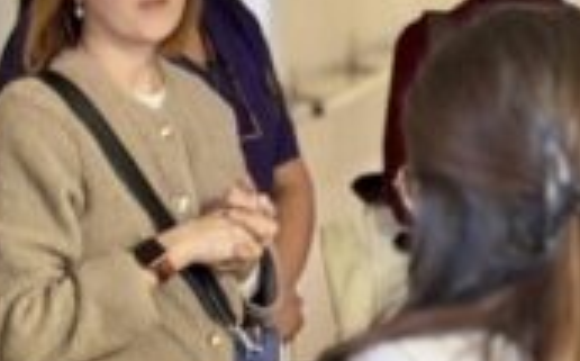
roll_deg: -0.5
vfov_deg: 6.4
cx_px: 583
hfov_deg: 10.1
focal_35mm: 206
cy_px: 152
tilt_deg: -4.6
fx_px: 3252
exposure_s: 1/25
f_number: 1.78
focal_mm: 6.76
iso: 640
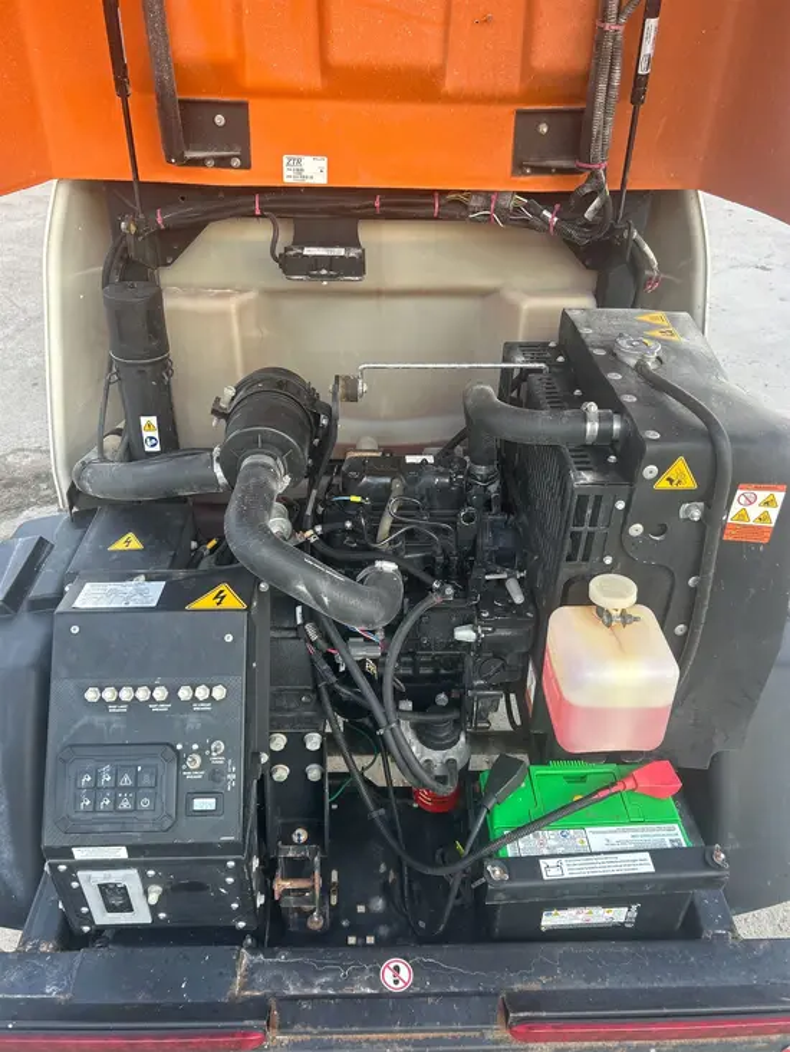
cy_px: 526
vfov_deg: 67.3
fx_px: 791
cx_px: 395
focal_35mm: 26
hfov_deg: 53.1
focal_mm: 5.7
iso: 50
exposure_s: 1/326
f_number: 1.5
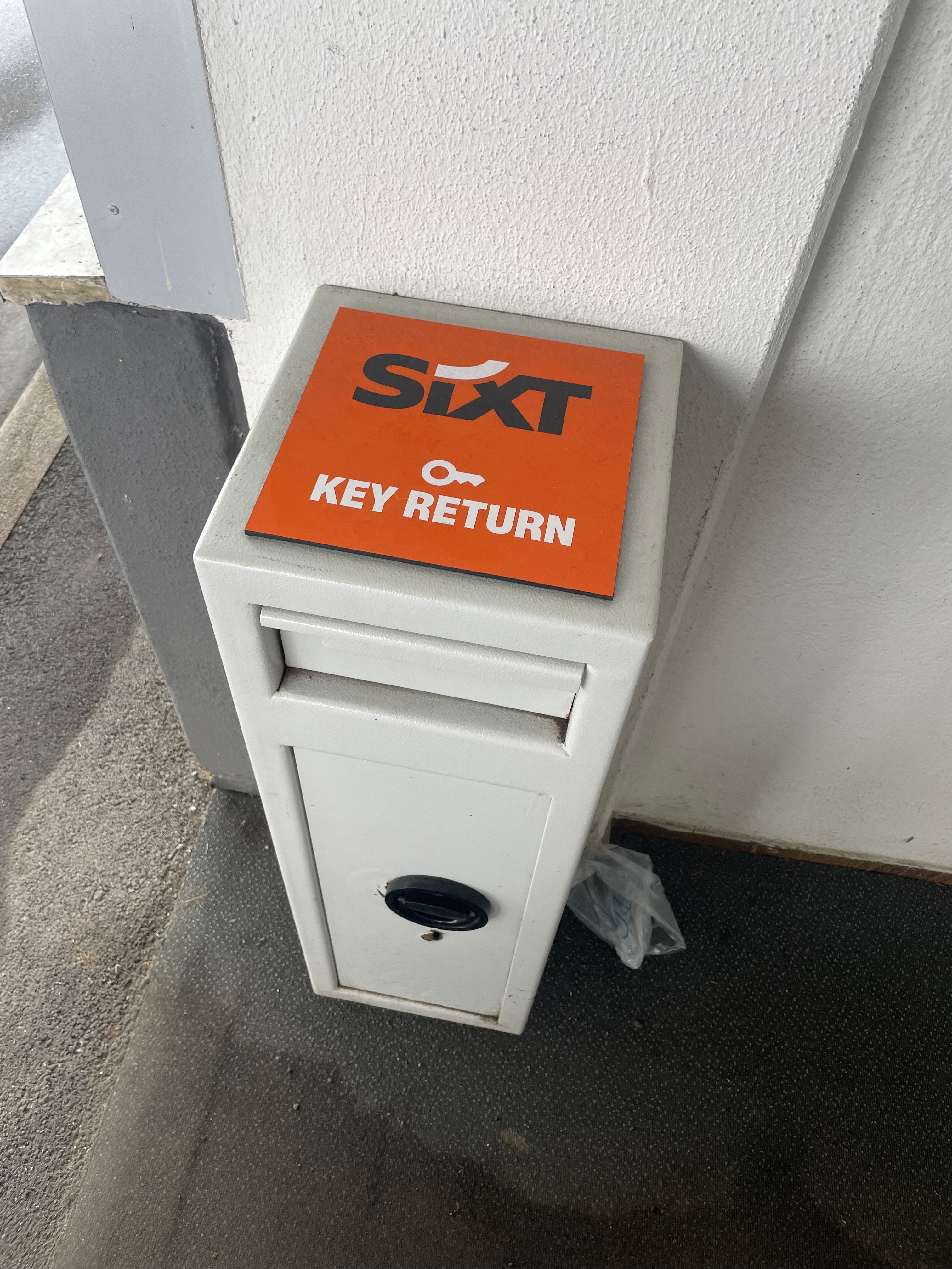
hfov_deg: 53.1
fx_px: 953
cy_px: 634
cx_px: 476
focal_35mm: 26
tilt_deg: -53.4
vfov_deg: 67.3
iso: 64
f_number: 1.6
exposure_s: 1/121
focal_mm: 4.2
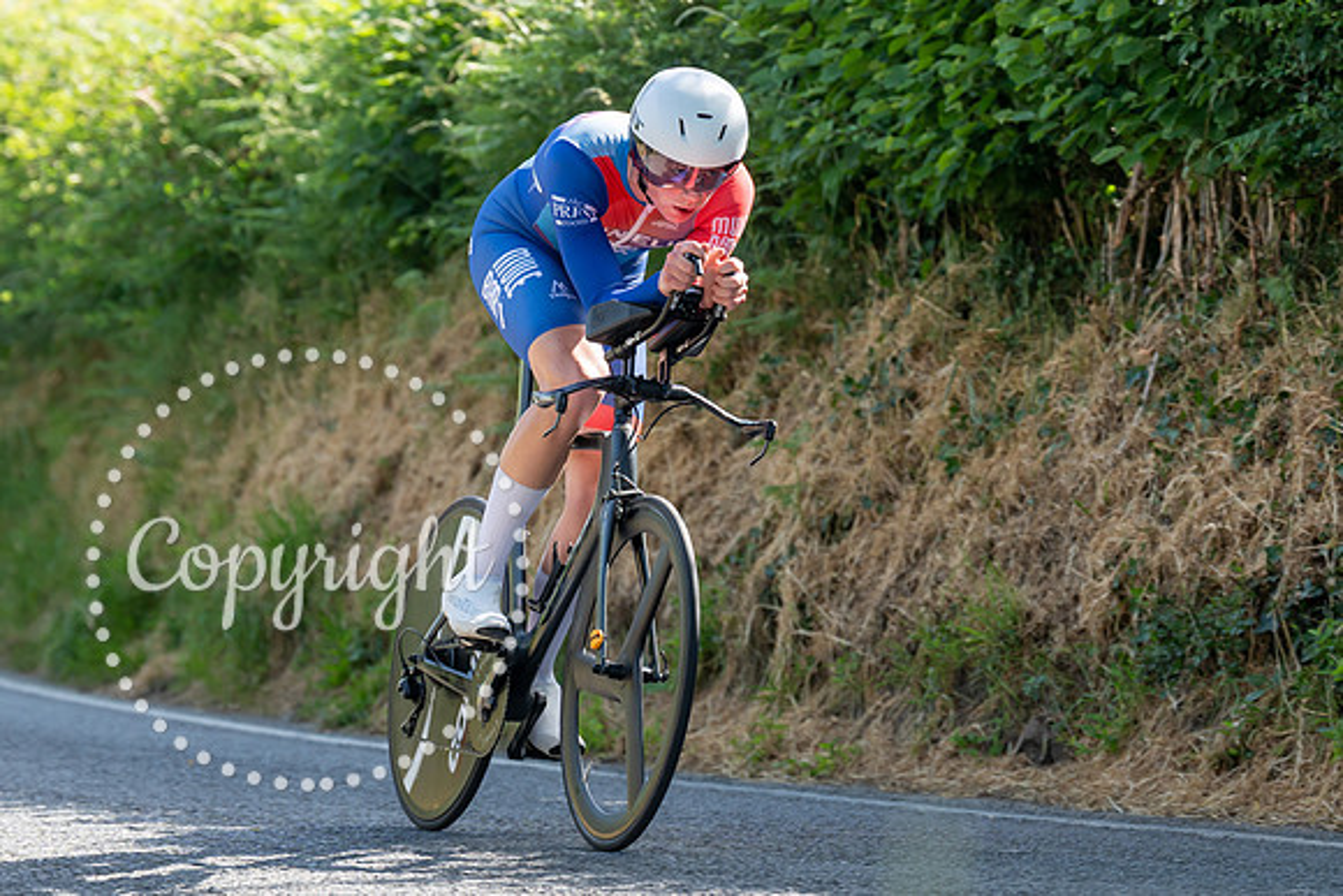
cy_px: 421
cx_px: 725
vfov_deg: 7.0
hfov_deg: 10.5
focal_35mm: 195
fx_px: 7285
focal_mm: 122
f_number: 3.5
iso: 320
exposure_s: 1/1000
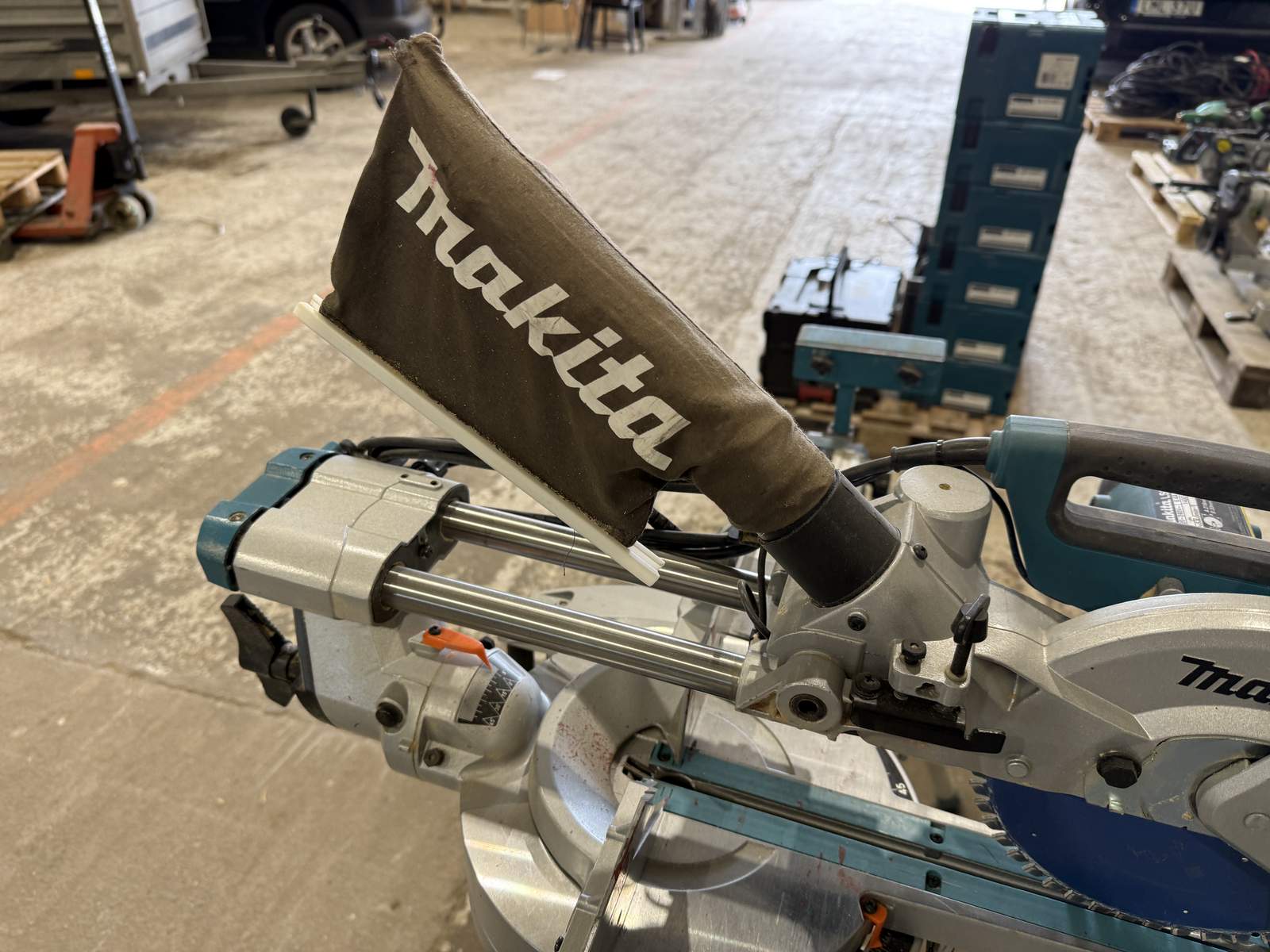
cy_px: 476
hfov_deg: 71.6
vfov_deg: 56.8
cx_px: 635
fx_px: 881
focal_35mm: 24
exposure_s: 1/121
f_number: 1.78
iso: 125
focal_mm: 6.76
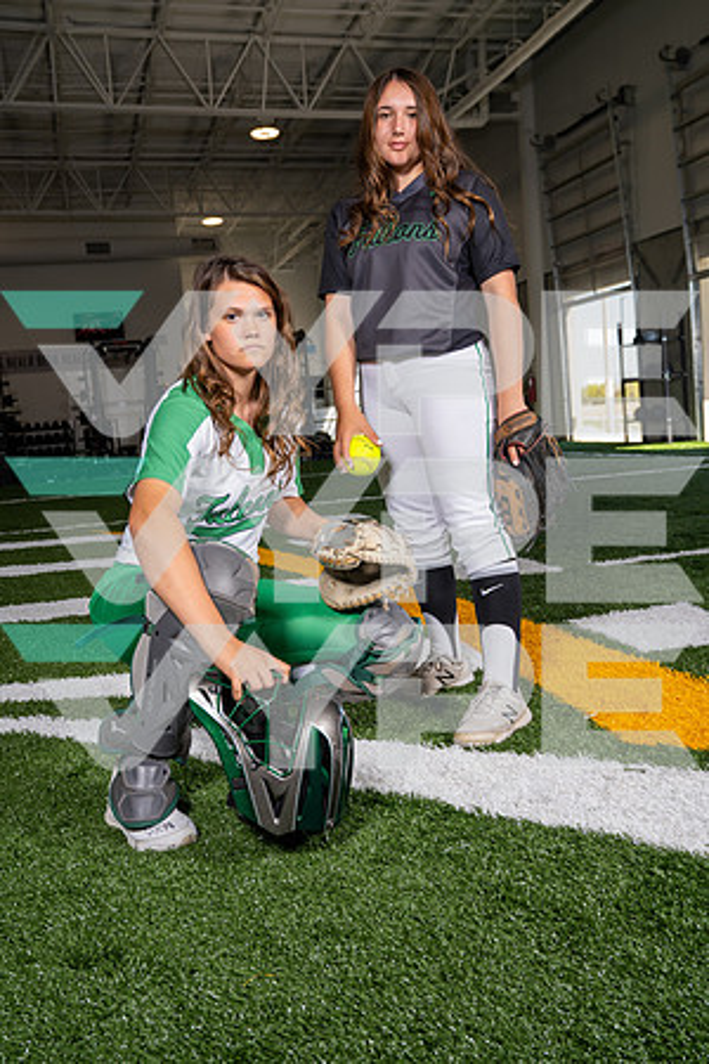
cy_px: 532
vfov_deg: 54.4
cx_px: 354
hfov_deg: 37.9
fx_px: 1034
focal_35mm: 35
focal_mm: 35
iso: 200
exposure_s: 1/200
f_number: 5.6
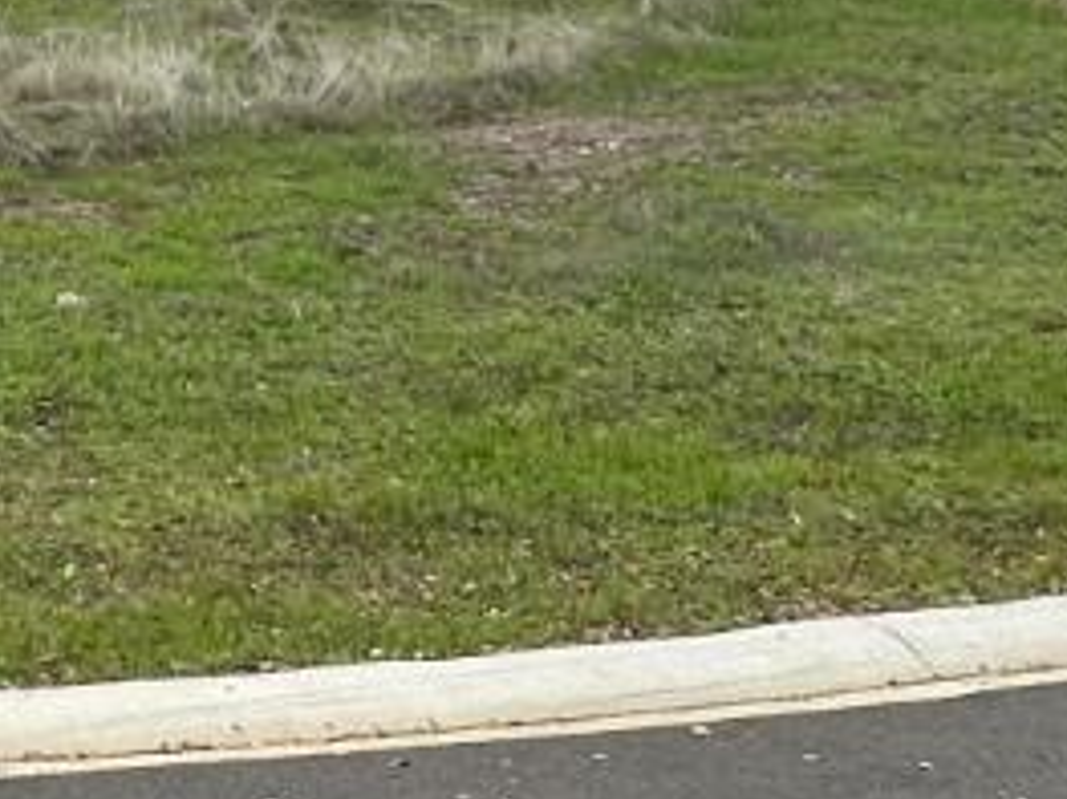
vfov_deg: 17.6
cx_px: -665
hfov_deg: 20.0
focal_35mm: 80
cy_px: -148
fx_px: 2465
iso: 40
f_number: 2.2
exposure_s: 1/117
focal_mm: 2.22
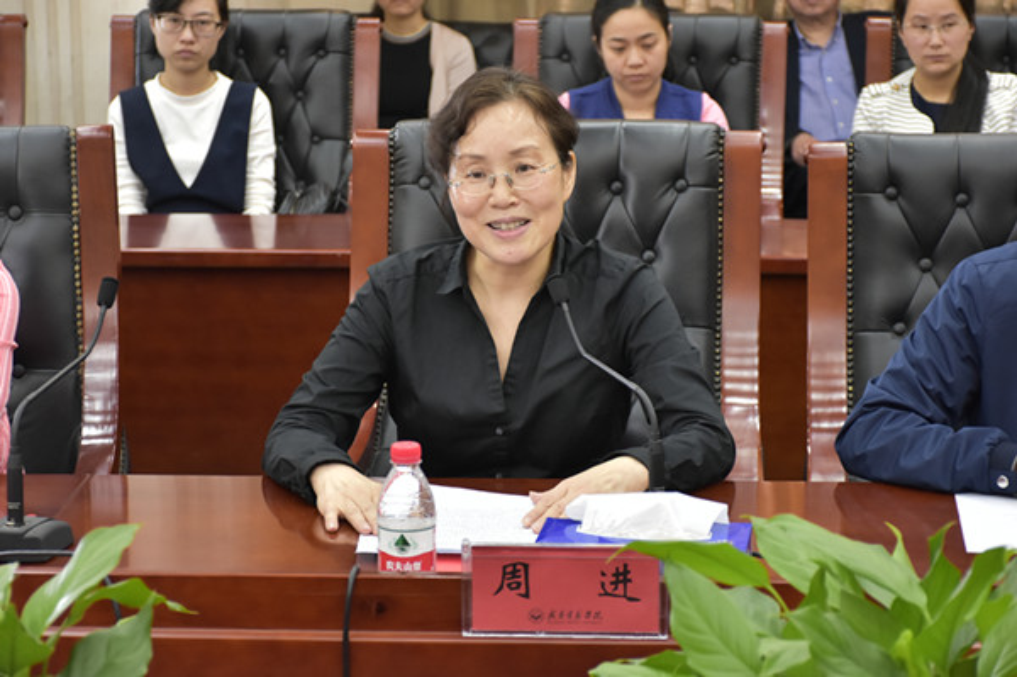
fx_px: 2625
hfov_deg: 21.9
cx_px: 508
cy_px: 338
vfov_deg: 14.7
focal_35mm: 93
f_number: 5
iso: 1250
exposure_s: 1/30
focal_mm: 62
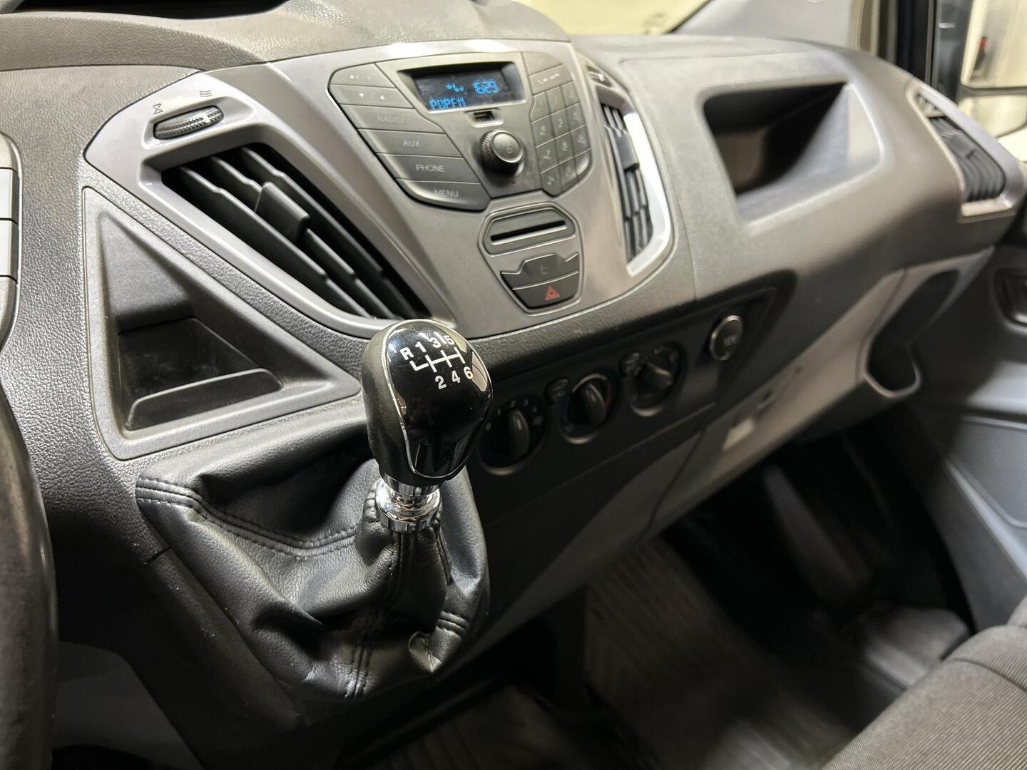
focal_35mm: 26
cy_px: 385
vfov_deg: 53.1
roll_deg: +1.7
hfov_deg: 67.3
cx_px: 514
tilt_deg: -26.9
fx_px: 771
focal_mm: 5.7
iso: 320
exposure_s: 1/50
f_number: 1.5
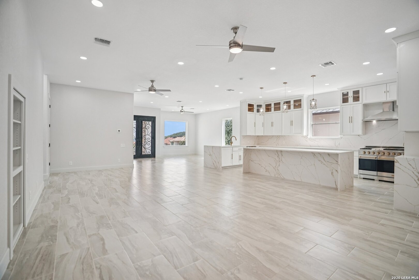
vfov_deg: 73.7
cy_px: 140
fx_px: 186
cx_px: 210
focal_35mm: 16
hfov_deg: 96.7
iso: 400
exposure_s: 1/500
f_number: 2.8
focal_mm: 16
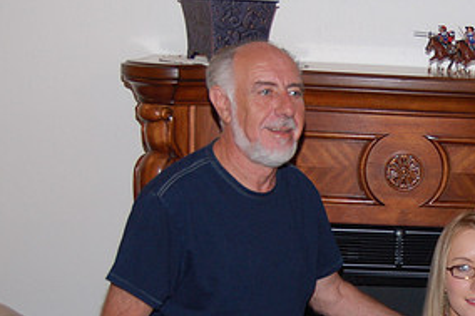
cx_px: 442
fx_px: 1213
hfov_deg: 21.6
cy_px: 264
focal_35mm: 92
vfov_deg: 14.7
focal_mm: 30
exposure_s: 1/60
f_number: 4.2
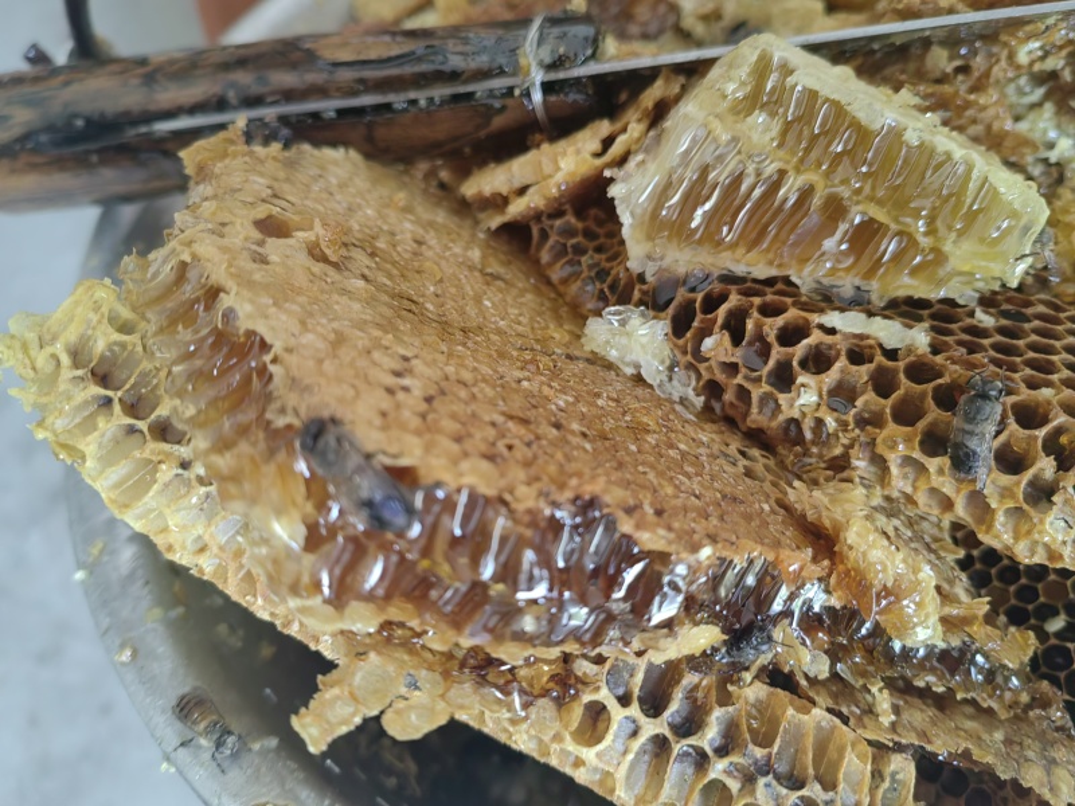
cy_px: 403
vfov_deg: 51.4
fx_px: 838
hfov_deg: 65.3
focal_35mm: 27
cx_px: 538
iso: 250
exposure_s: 1/100
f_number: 1.9
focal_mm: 5.52
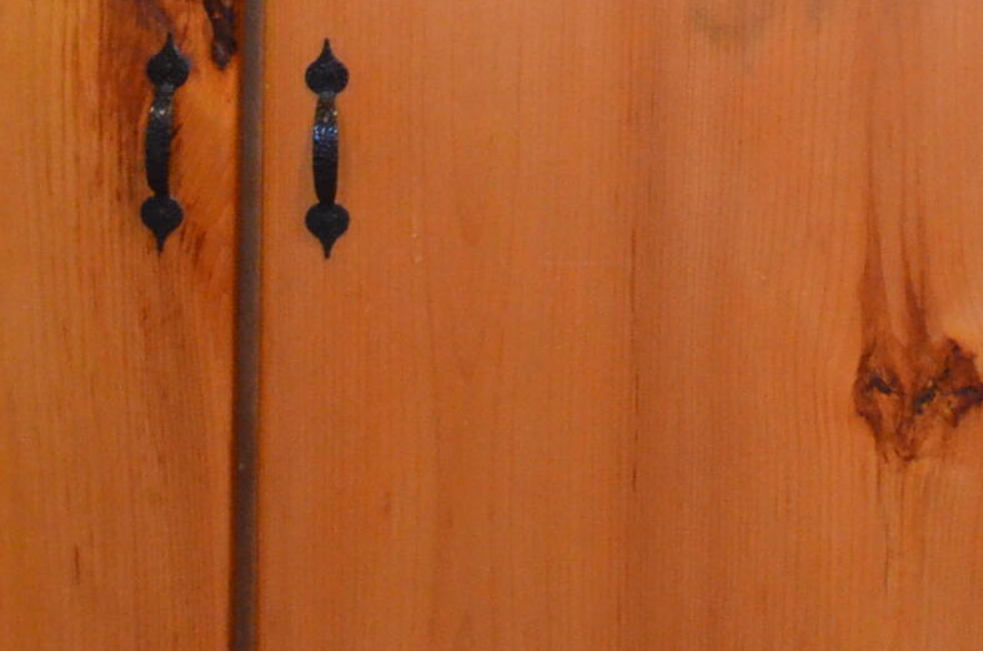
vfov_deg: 7.2
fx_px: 4986
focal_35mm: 183
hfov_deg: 11.1
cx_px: 1004
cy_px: -573
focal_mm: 32
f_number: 4.8
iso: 2800
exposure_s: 1/60
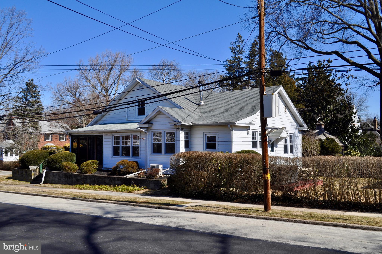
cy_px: 127
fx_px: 382
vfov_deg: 36.8
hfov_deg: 53.2
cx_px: 191
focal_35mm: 36
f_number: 10
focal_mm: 24
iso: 200
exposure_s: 1/400
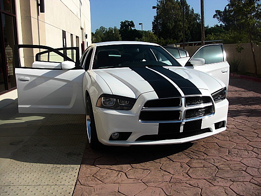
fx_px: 271
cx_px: 130
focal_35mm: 36
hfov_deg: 51.4
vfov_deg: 39.7
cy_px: 98
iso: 50
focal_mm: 6.3
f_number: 7.9
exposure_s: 1/160
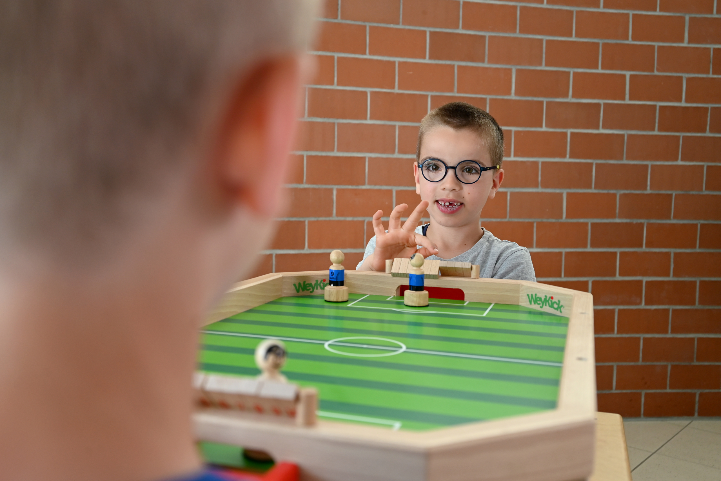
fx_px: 721
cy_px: 240
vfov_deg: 36.9
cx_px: 360
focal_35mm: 36
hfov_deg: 53.1
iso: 640
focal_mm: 36
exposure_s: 1/125
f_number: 5.3
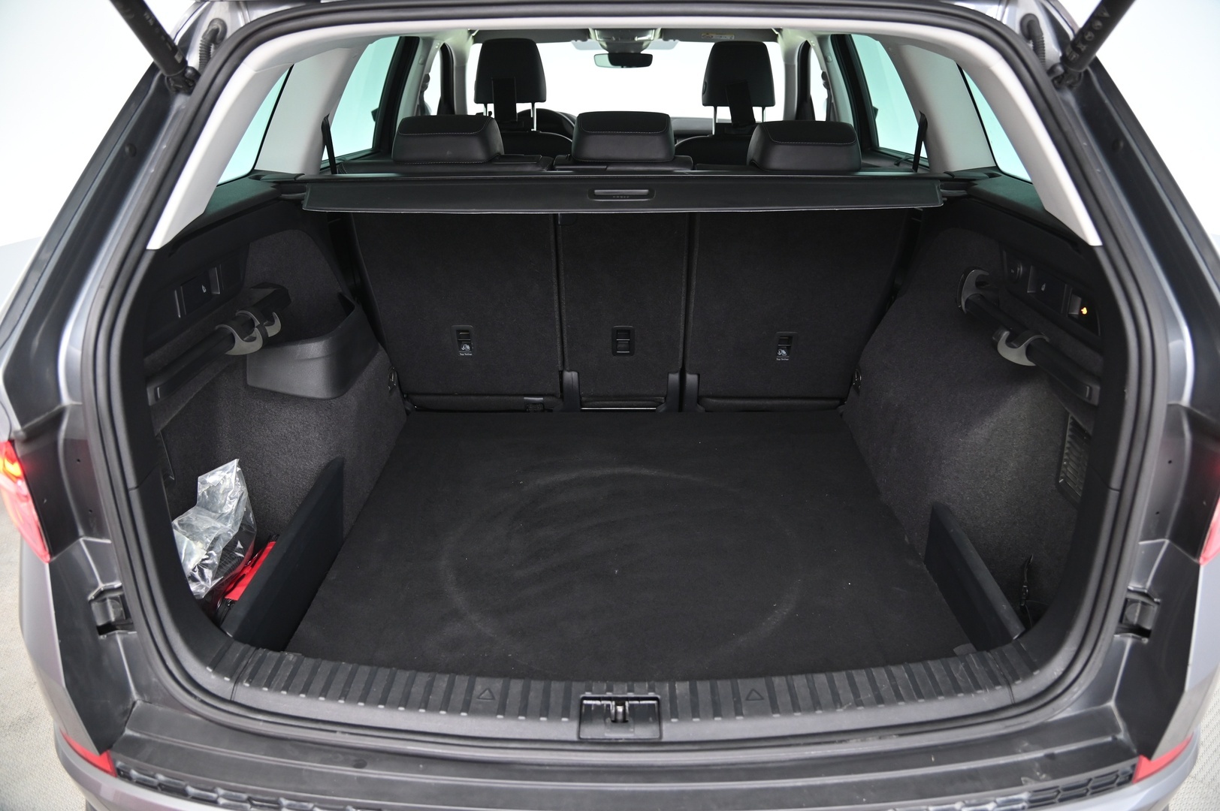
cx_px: 610
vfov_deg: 53.1
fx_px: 813
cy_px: 406
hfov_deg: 73.8
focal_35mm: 24
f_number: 4
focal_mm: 24
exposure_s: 1/25
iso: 2000
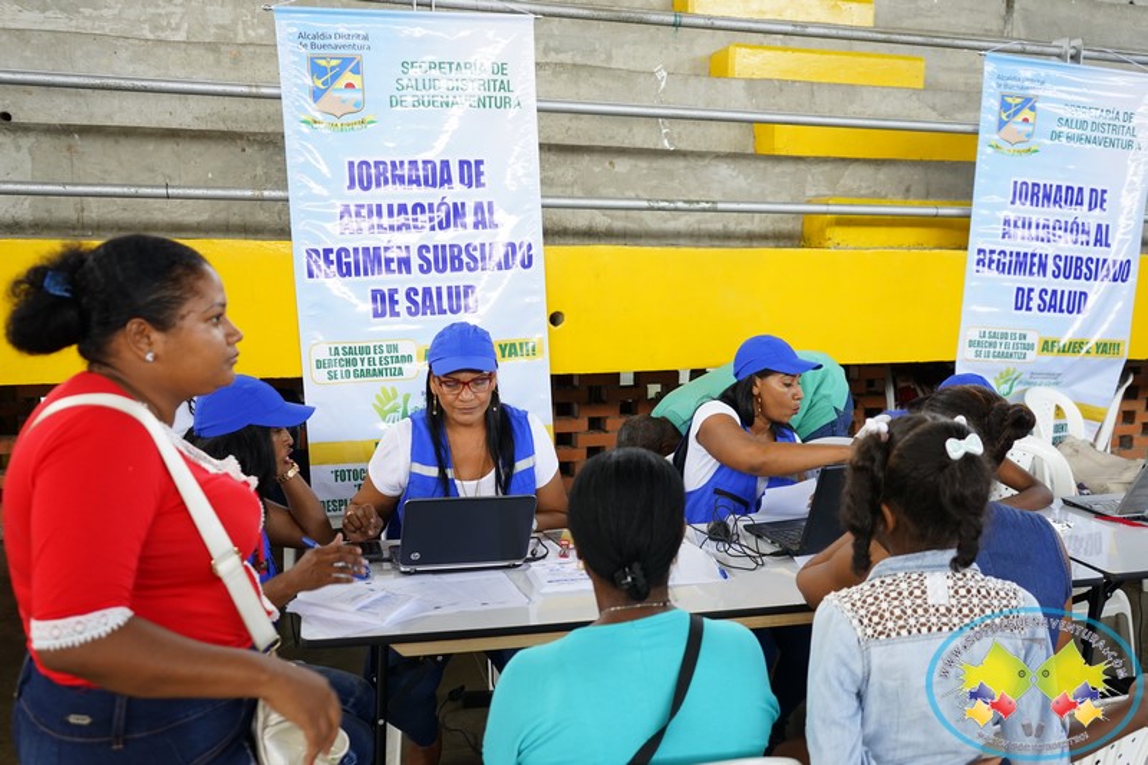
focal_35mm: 31
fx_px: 988
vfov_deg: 42.3
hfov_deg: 60.3
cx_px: 574
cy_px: 382
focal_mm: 31
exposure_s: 1/200
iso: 500
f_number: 3.5
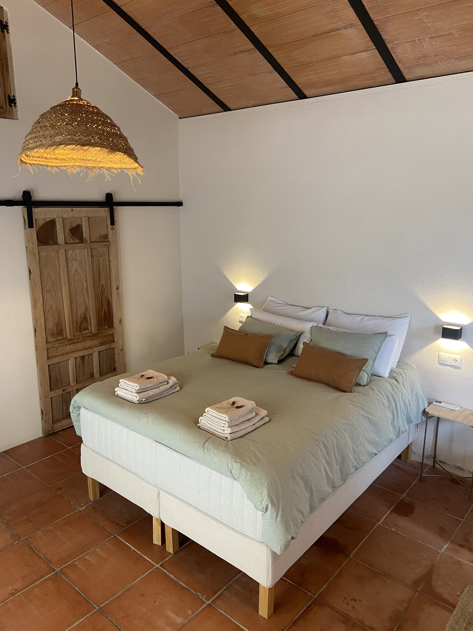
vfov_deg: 67.3
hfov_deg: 53.1
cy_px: 316
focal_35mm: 26
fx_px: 474
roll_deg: +0.9
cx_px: 236
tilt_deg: -13.1
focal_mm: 4.25
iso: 125
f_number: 1.8
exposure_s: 1/50
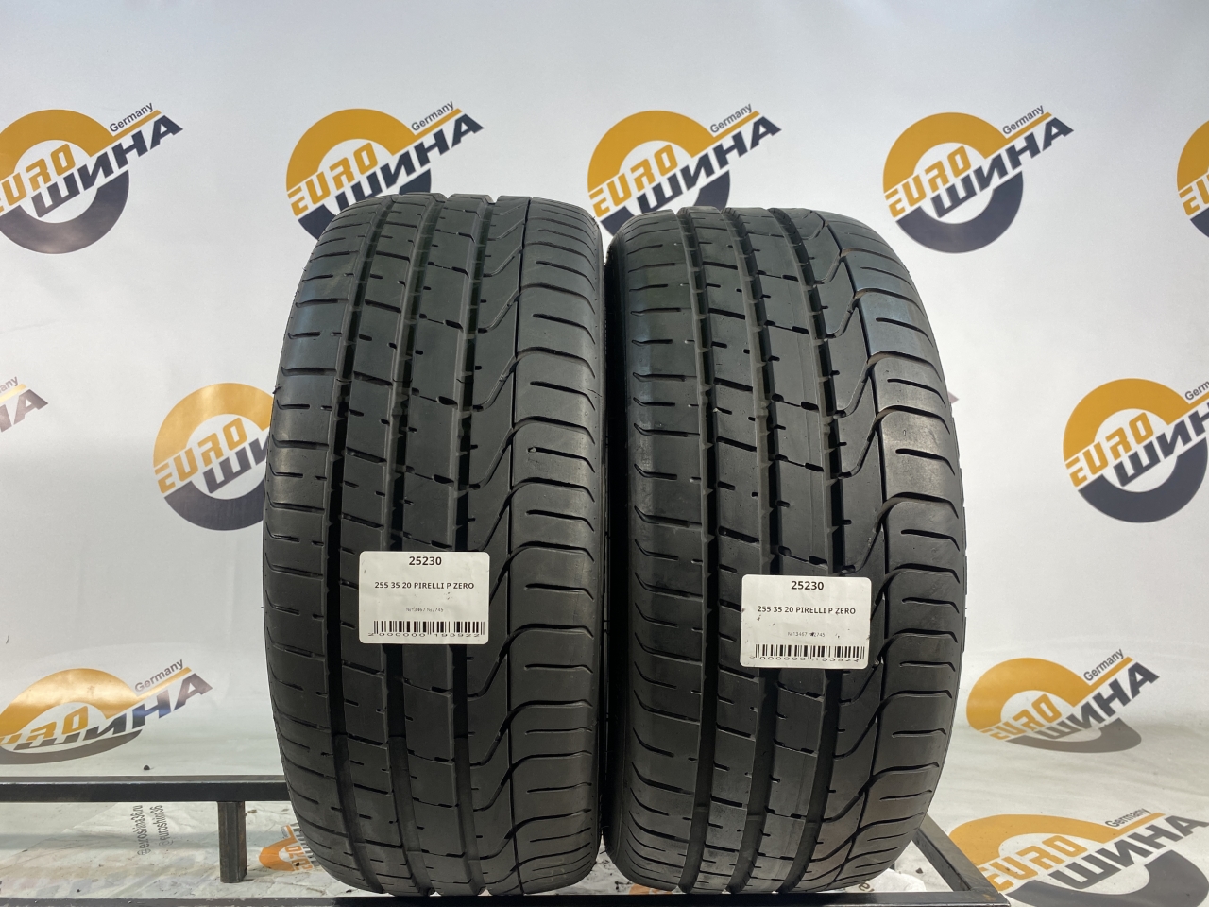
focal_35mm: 26
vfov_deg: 53.1
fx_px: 908
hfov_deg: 67.3
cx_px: 604
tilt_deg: +0.6
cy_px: 454
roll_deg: +0.6
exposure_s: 1/100
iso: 64
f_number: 1.8
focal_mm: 4.25
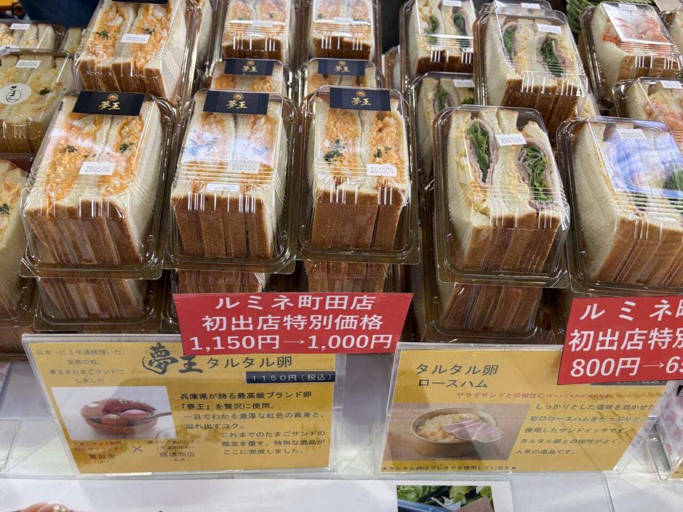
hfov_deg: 67.3
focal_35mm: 26
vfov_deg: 53.1
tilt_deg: -58.0
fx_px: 513
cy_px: 256
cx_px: 342
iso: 100
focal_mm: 5.96
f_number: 1.6
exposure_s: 1/50
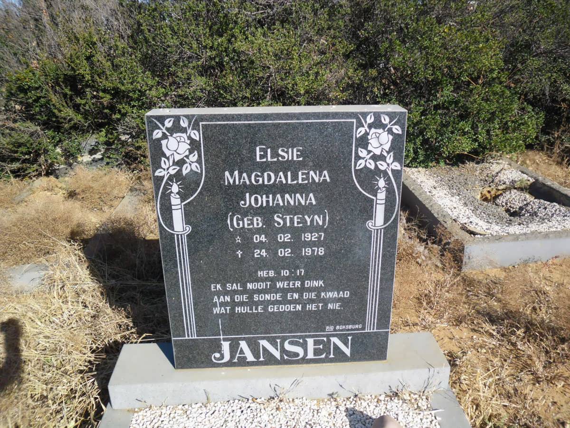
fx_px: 445
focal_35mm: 27
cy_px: 214
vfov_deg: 51.4
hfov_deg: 65.3
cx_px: 285
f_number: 3.5
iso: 80
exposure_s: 1/789
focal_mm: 4.9
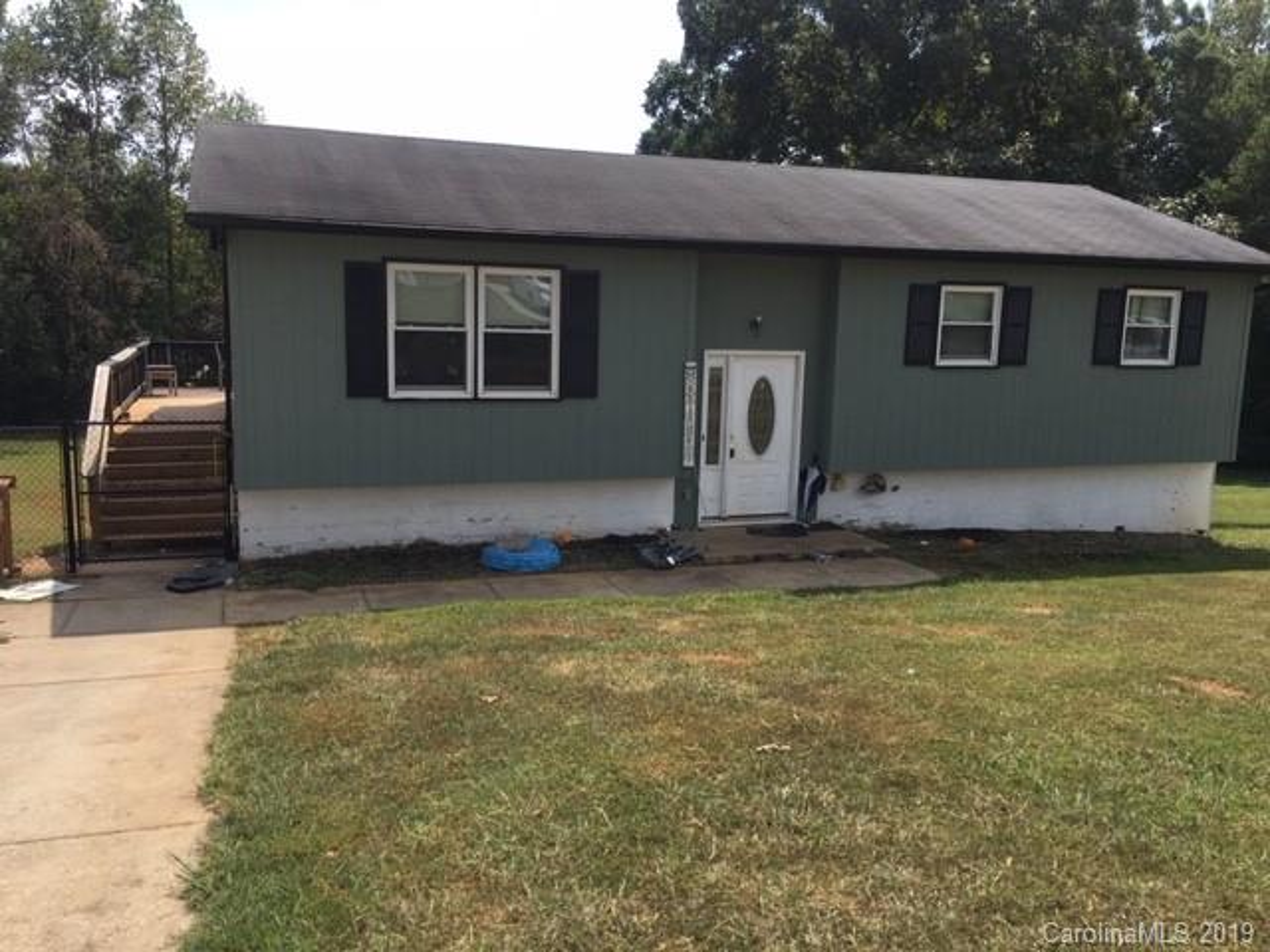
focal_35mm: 29
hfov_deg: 61.7
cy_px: 476
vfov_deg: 48.2
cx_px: 635
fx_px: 1064
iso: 25
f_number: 2.2
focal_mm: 4.15
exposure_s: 1/1326
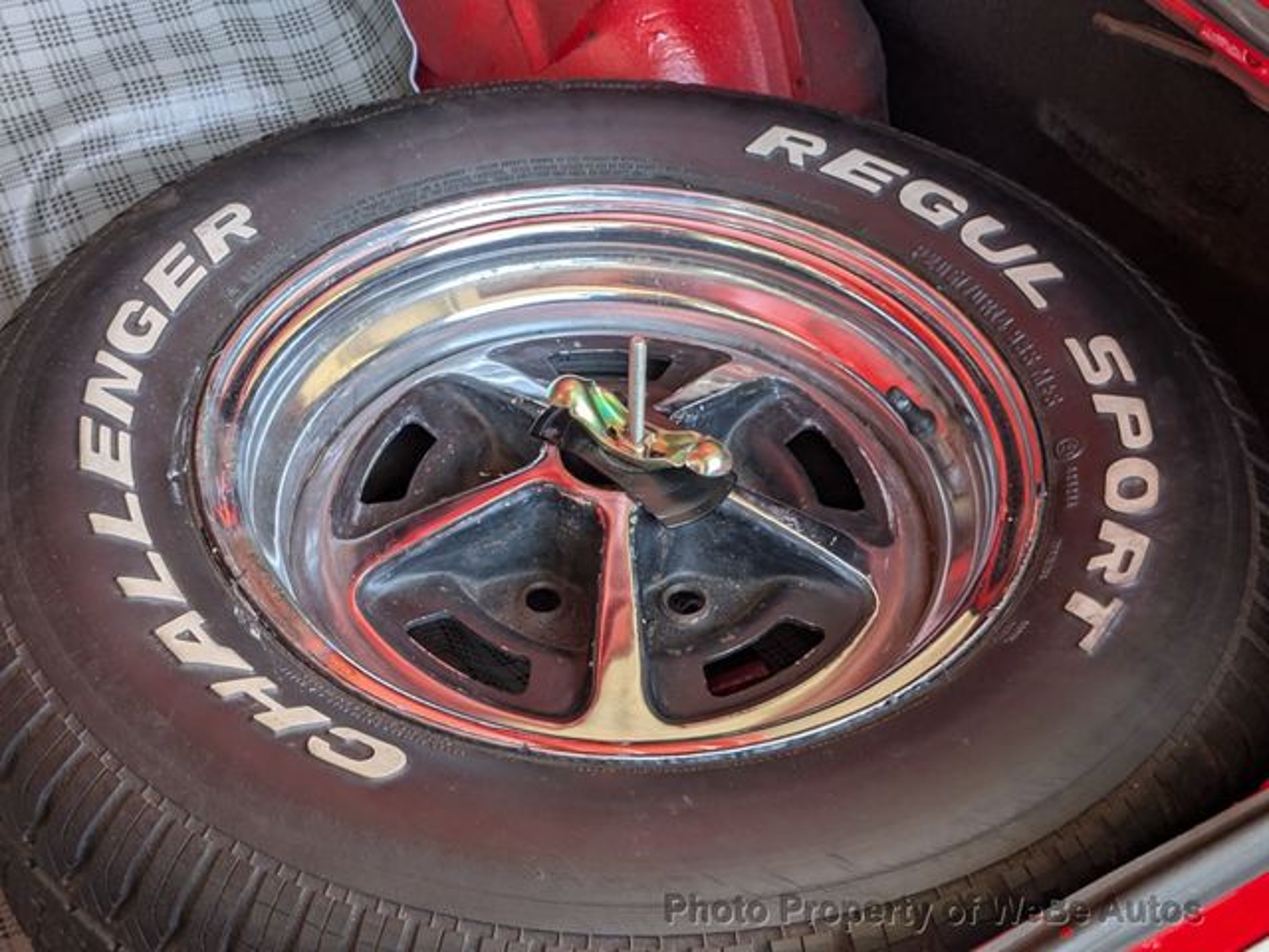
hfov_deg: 38.9
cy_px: 476
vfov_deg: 29.7
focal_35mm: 49
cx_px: 634
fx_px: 1796
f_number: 1.7
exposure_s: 1/56.5
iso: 41
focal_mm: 4.53
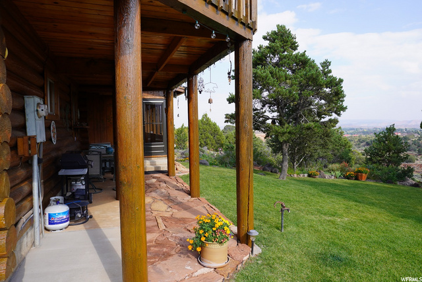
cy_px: 141
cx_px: 211
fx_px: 281
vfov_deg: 53.2
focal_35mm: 24
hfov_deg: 73.7
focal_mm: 16
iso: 100
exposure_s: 1/125
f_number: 8
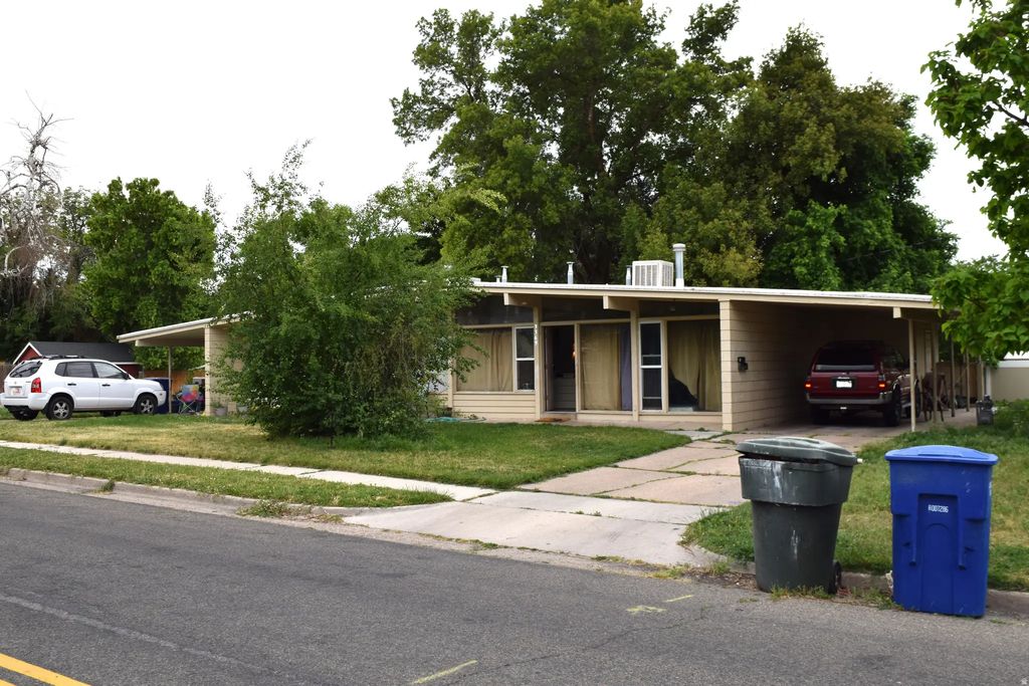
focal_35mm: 34
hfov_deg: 55.1
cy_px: 343
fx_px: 986
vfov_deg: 38.4
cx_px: 514
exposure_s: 1/200
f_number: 9
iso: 100
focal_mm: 23
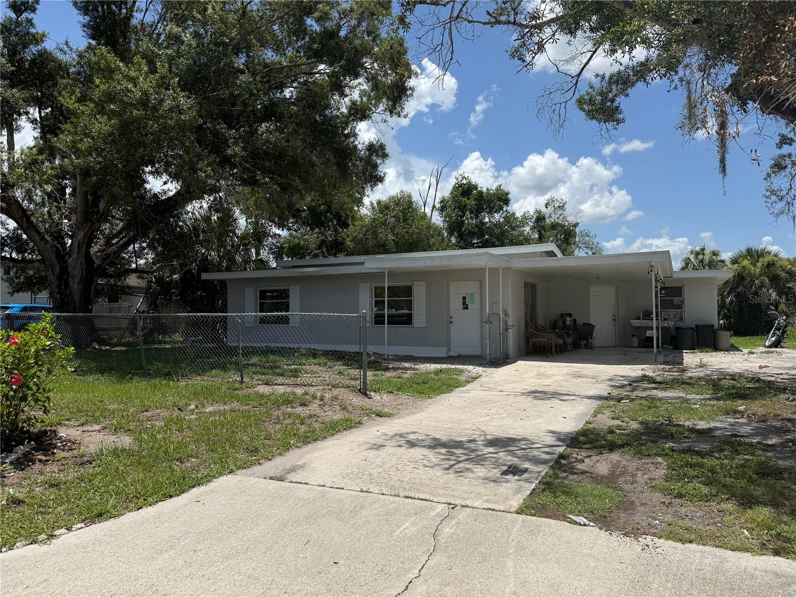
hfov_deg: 71.6
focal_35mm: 24
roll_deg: +0.1
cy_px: 298
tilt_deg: +2.5
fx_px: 552
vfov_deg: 56.8
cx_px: 398
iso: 80
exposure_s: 1/6711
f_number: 1.78
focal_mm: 6.76
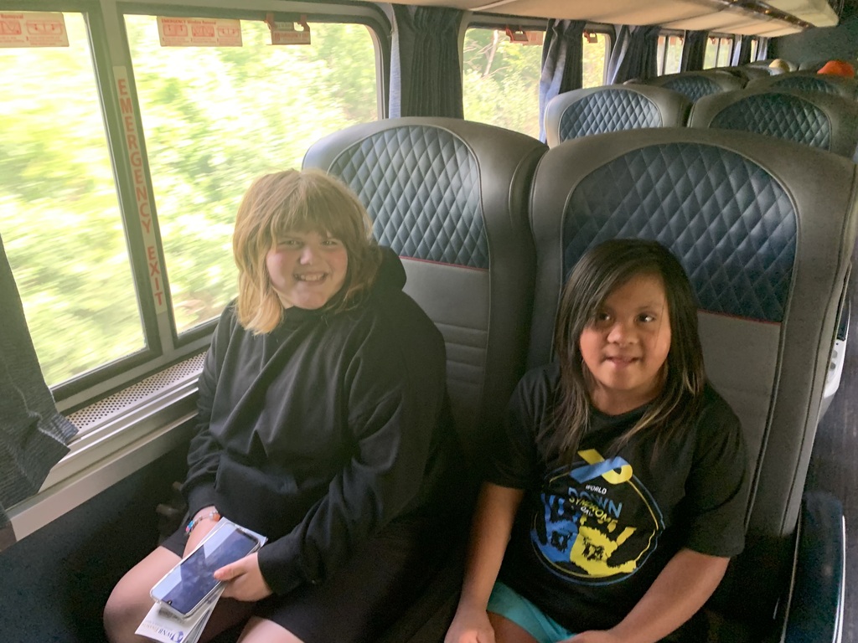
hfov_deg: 67.3
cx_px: 429
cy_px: 322
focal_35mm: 26
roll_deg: +0.8
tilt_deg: -22.0
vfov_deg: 53.1
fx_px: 644
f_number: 1.8
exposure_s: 1/60
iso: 320
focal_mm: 4.25
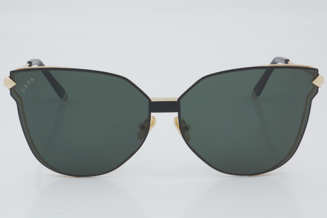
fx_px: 749
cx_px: 164
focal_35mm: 82
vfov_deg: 16.6
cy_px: 109
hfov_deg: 24.6
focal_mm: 55
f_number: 32
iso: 100
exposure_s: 1/3
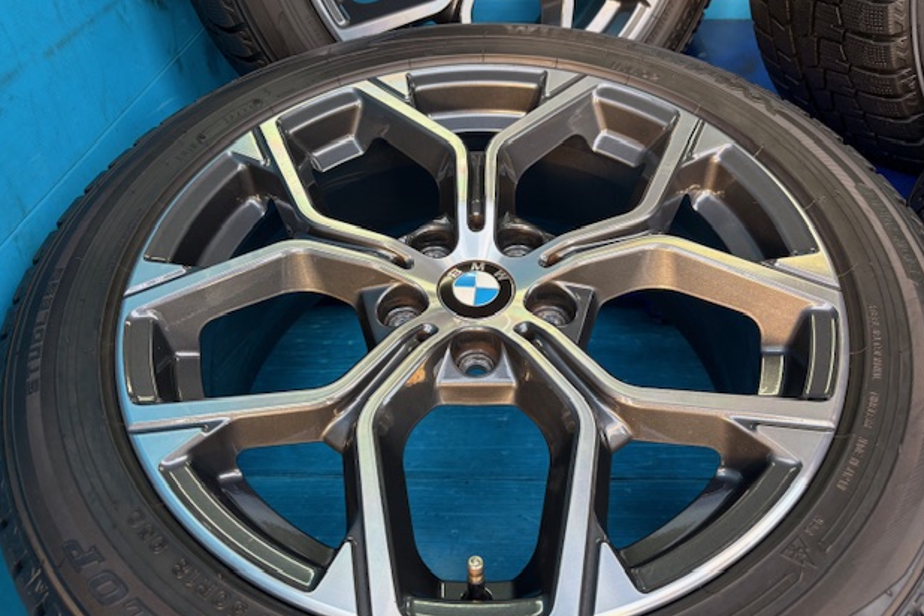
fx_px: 719
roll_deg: +3.0
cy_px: 335
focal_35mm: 28
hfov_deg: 65.5
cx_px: 465
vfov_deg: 46.4
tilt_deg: -39.0
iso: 80
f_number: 1.6
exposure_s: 1/50
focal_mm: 5.96
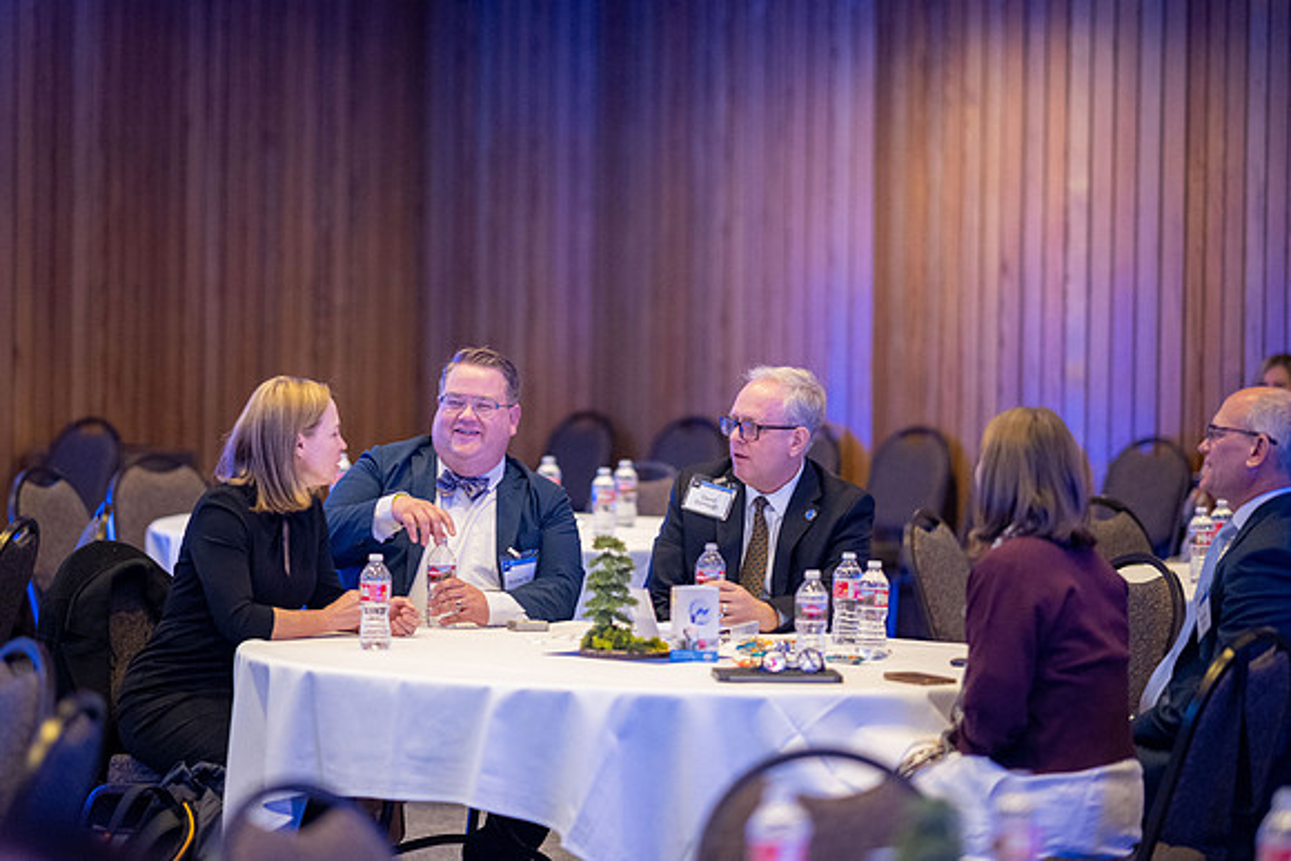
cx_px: 527
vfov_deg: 10.4
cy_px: 322
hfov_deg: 15.6
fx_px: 4717
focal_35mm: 132
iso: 2000
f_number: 1.4
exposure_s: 1/200
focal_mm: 105
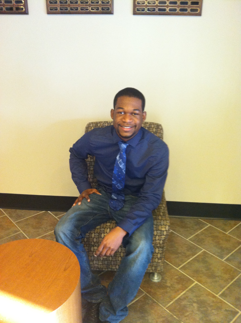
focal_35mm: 35
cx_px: 120
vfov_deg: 52.7
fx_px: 326
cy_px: 162
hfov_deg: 40.6
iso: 320
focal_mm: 3.85
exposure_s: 1/15
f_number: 2.8
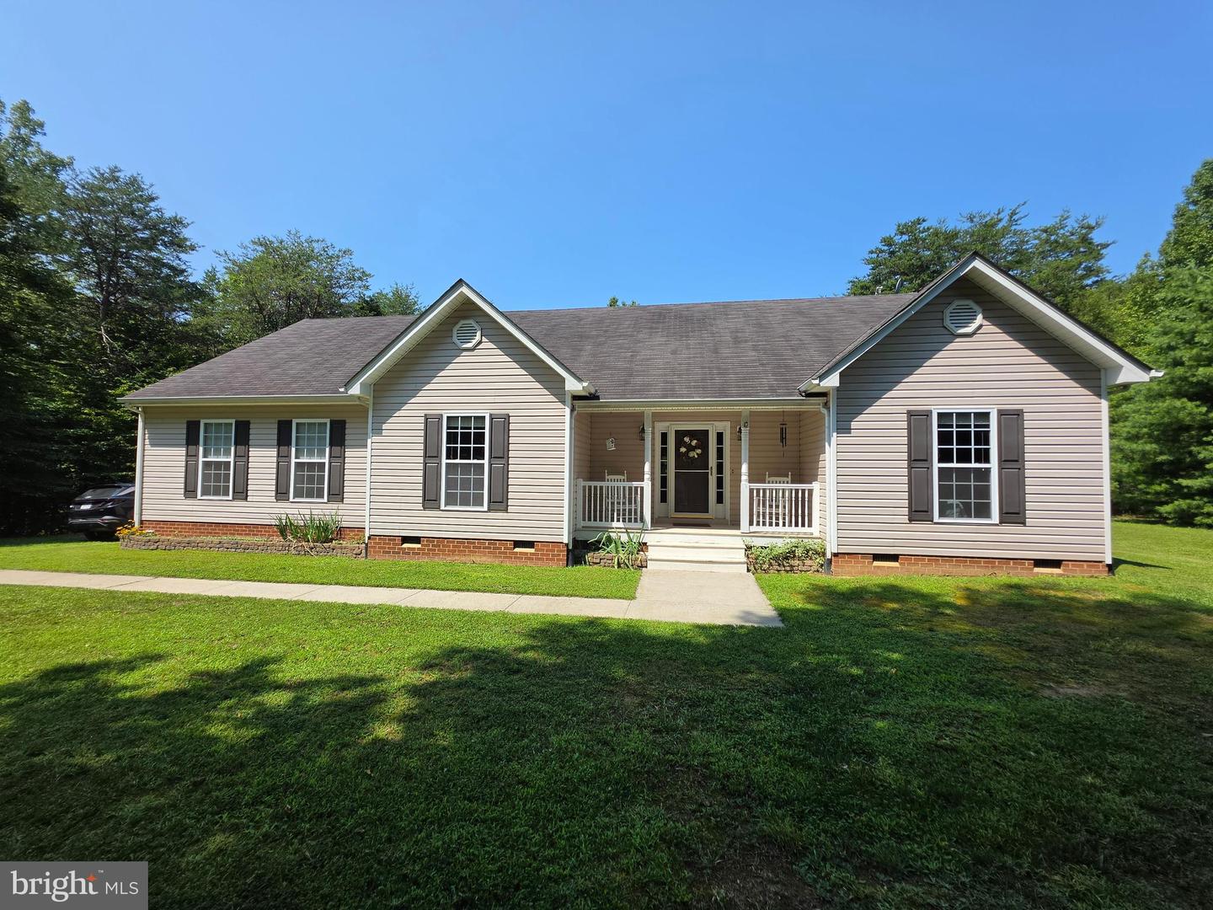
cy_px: 455
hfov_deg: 106.2
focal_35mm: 13
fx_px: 456
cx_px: 606
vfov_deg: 89.9
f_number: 1.9
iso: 32
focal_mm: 2.2
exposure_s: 1/1369
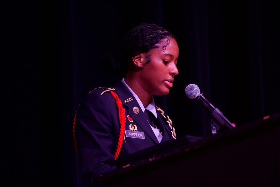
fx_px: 1438
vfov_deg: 7.4
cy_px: 95
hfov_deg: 11.1
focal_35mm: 185
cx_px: 139
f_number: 2.8
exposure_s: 1/320
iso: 2000
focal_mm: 170
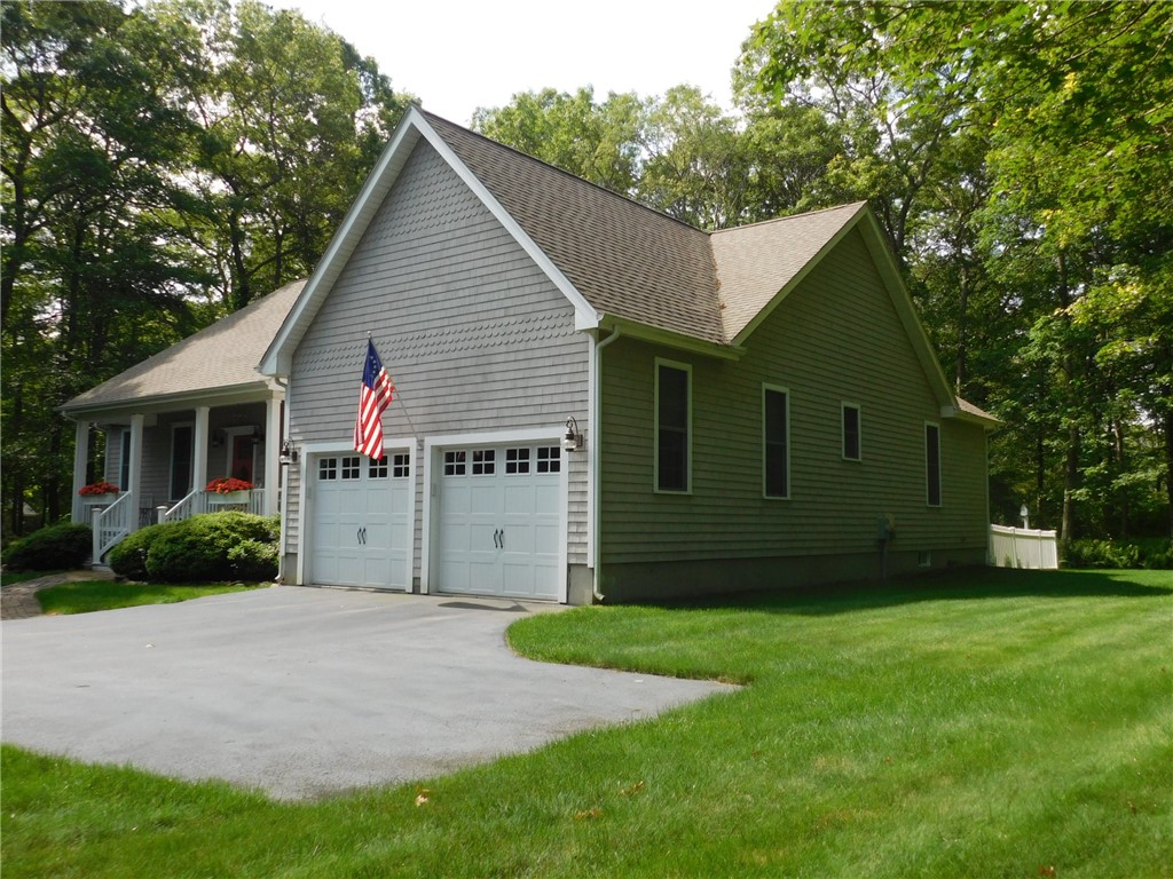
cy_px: 440
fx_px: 1017
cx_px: 586
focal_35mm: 30
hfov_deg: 60.0
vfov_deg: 46.8
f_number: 3.2
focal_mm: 5.3
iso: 125
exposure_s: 1/640
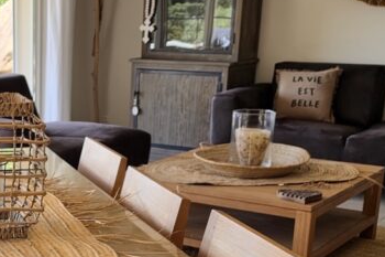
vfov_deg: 19.0
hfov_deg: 27.1
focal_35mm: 70
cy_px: 249
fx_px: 748
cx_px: -7
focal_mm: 6.5
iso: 10
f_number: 1.4
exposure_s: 1/143
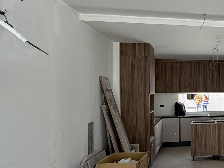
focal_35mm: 35
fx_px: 226
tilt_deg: +0.7
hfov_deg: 43.0
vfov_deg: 40.7
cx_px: 237
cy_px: 90
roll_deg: +0.4
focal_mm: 2.22
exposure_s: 1/144
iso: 50
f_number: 2.2
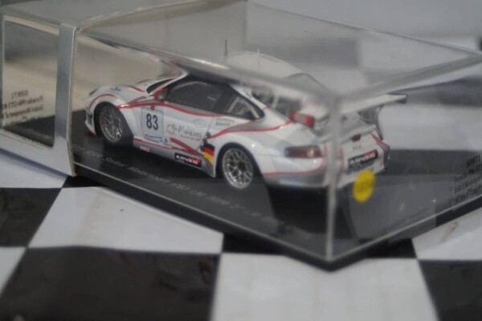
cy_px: 160
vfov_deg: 15.2
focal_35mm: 90
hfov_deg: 22.6
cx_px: 241
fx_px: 1205
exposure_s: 1/125
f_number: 5.6
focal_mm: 60
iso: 3200
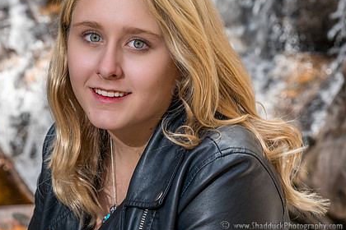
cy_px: 82
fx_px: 663
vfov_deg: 19.7
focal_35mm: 69
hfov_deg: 29.2
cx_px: 138
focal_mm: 50
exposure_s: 1/200
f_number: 4.5
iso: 160
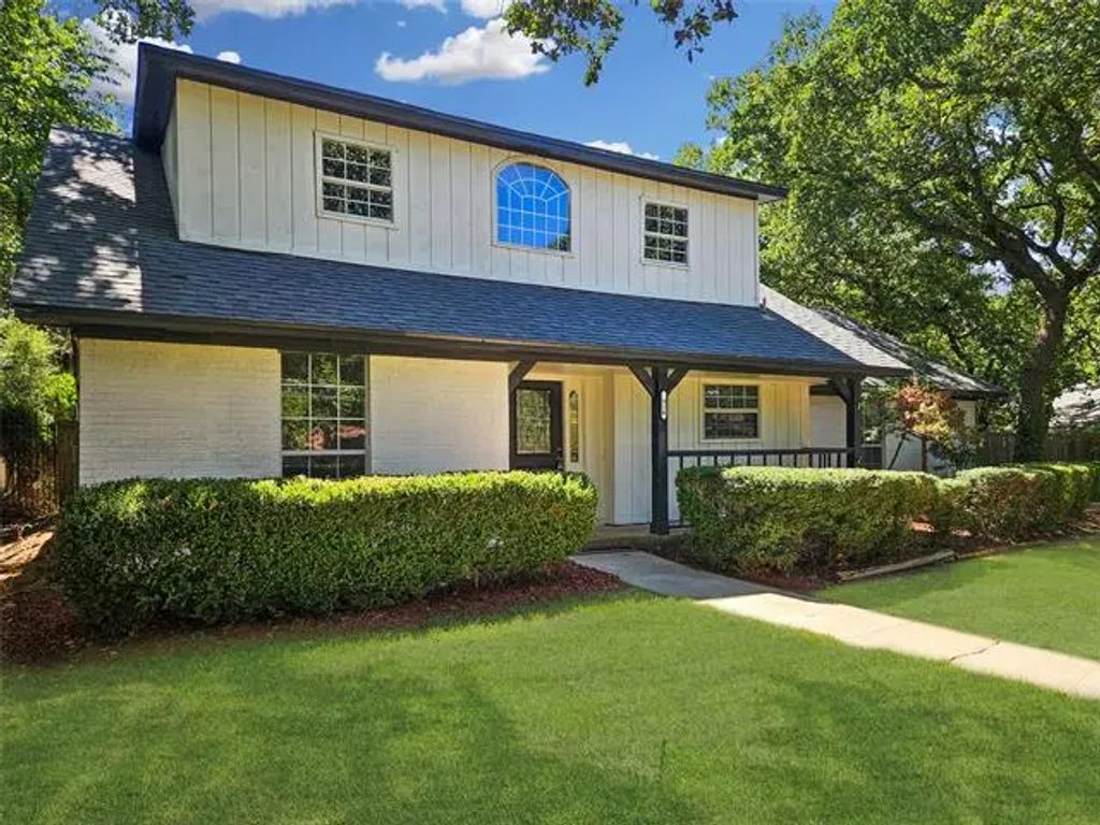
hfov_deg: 73.9
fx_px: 731
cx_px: 550
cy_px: 412
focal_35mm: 23
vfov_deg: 58.9
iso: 25
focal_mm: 5.4
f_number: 1.8
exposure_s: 1/599
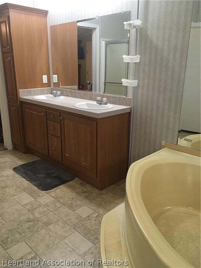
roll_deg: +0.0
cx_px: 100
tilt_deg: -17.7
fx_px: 225
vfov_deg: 61.7
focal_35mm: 29
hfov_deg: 48.2
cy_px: 134
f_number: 2.2
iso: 160
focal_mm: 4.15
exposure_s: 1/30
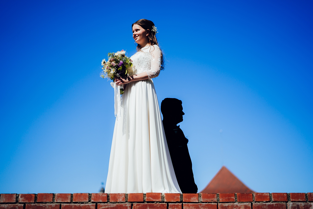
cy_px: 104
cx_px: 156
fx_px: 435
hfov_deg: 39.6
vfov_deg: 27.0
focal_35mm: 50
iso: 125
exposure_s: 1/6400
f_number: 1.4
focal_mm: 50
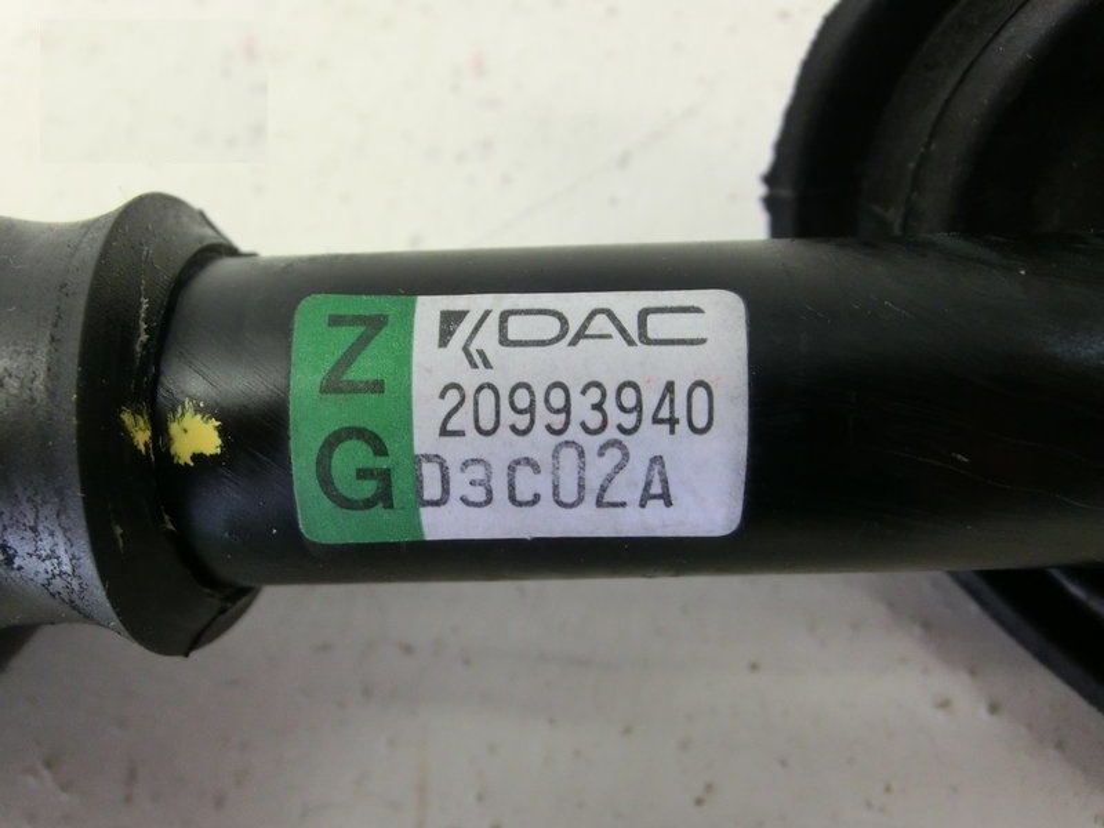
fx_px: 957
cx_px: 552
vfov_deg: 46.8
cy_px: 414
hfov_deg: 60.0
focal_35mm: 30
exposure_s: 1/60
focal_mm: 5.25
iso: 320
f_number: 3.5
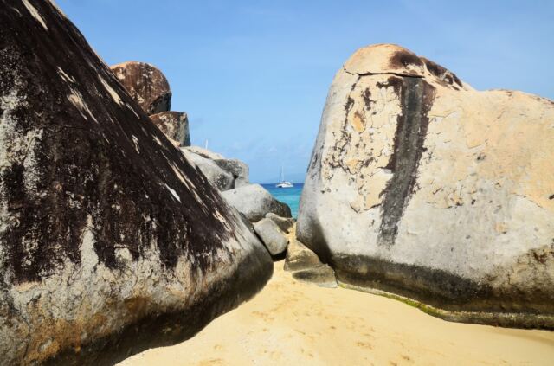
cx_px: 277
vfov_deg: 47.7
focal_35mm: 27
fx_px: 414
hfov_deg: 67.5
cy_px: 183
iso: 200
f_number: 16
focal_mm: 18
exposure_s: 1/160
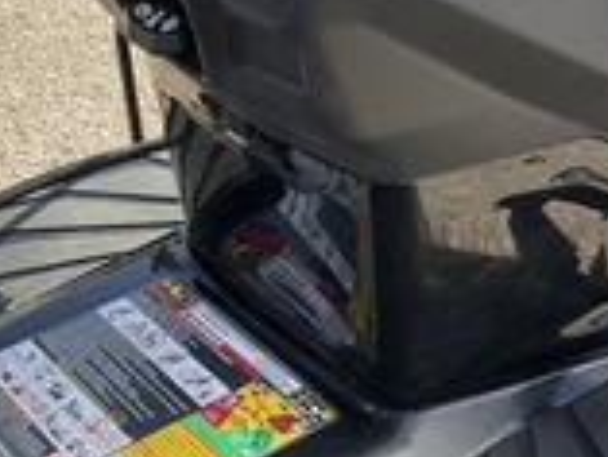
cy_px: 368
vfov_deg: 19.7
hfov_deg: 26.3
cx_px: 263
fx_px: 1301
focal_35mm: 74
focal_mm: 3
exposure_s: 1/412
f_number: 1.8
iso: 25
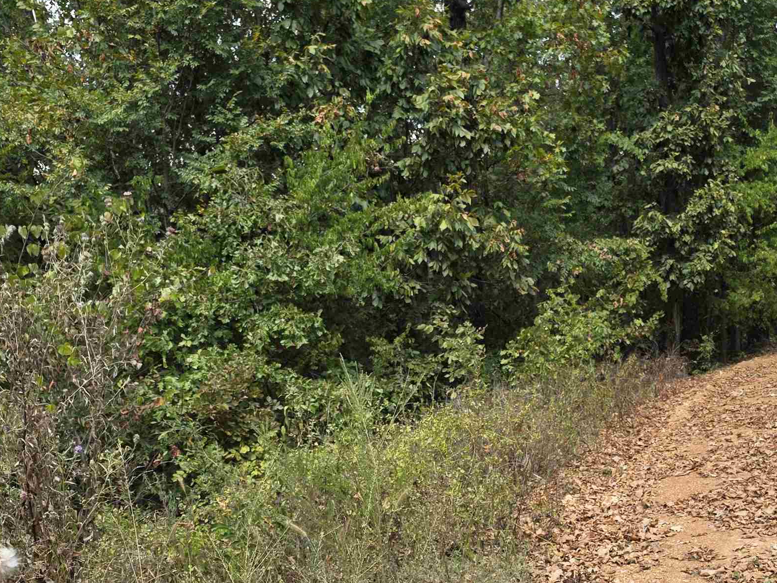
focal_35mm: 45
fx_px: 1010
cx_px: 469
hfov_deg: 41.9
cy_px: 477
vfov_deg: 31.3
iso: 32
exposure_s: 1/359
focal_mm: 6.3
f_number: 1.7
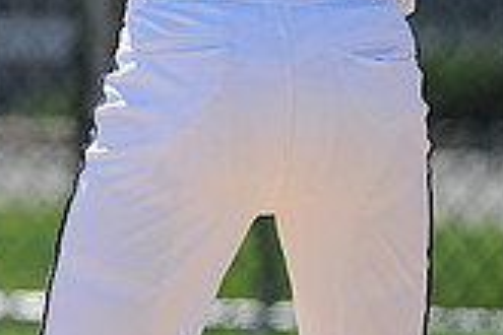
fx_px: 22046
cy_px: -227
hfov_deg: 1.3
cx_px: 61
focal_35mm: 1578
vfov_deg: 0.9
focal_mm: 300
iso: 200
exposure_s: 1/1250
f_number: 4
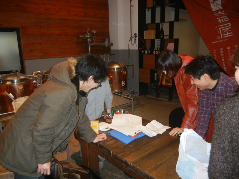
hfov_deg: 60.0
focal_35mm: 30
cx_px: 120
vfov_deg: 46.8
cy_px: 90
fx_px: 207
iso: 257
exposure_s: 1/30
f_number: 3.5
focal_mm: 5.4
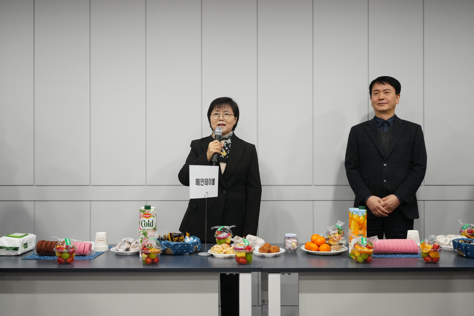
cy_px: 158
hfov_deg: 54.4
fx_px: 461
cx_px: 237
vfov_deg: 37.9
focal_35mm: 35
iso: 3200
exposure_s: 1/160
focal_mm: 35
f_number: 4
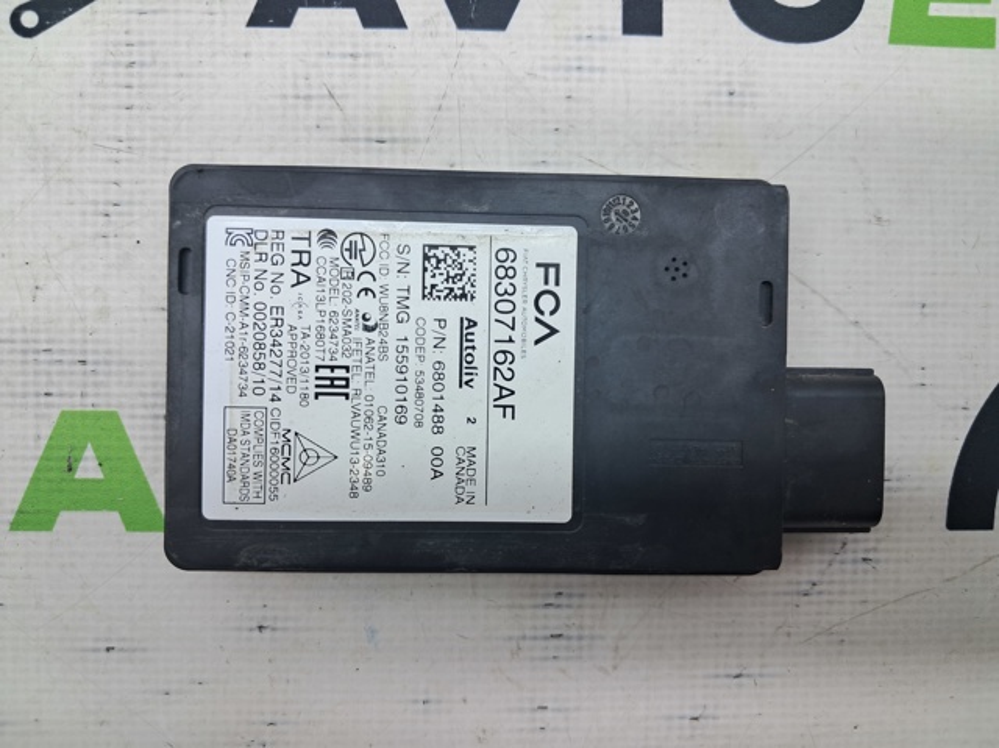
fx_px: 779
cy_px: 374
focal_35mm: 27
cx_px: 500
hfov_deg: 65.4
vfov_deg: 51.3
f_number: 1.8
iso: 50
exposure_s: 1/50
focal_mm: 4
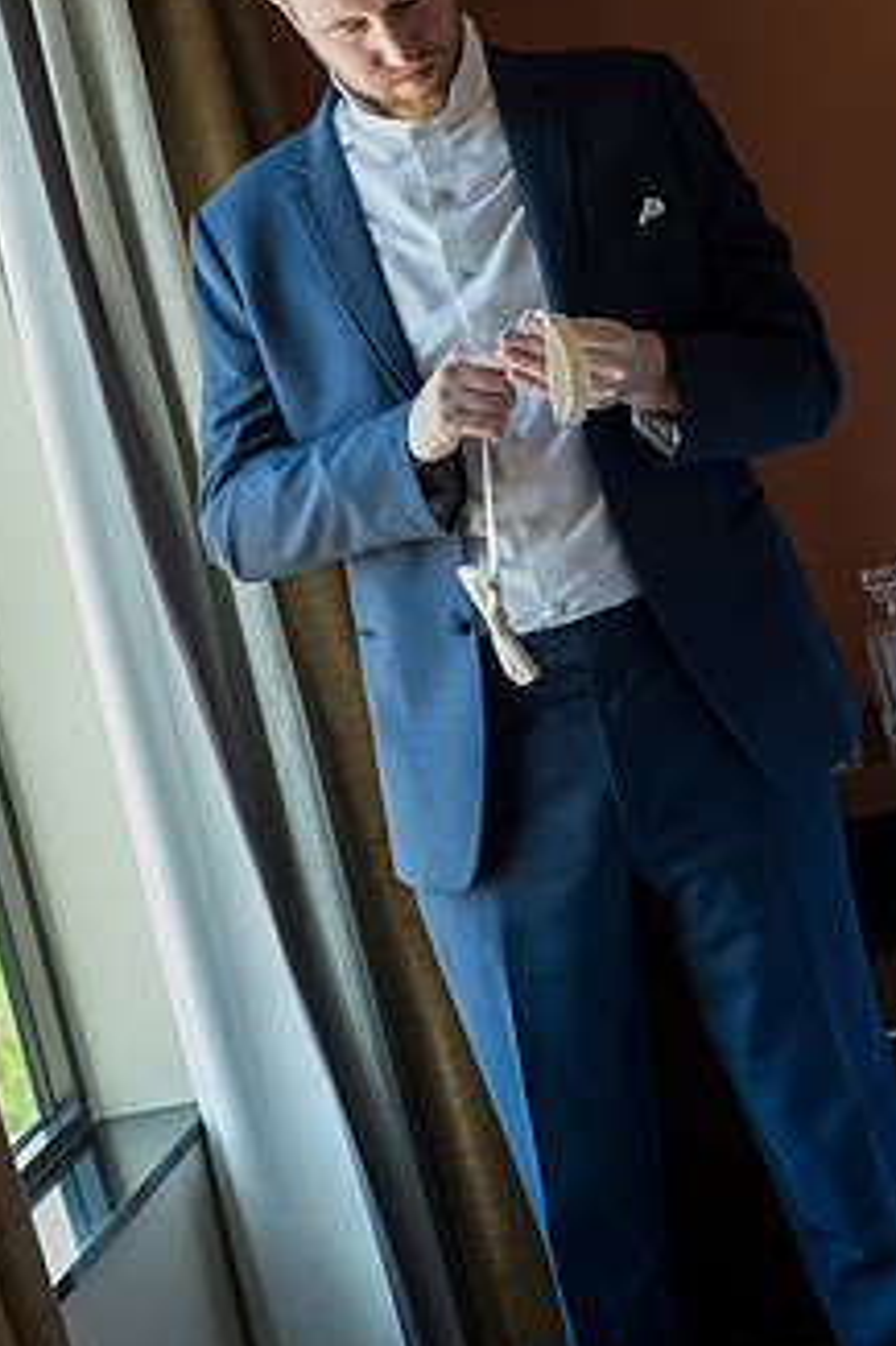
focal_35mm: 69
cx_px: 392
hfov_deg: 19.7
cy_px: 442
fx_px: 2579
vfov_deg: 29.0
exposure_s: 1/320
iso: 1600
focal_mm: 50
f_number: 4.5
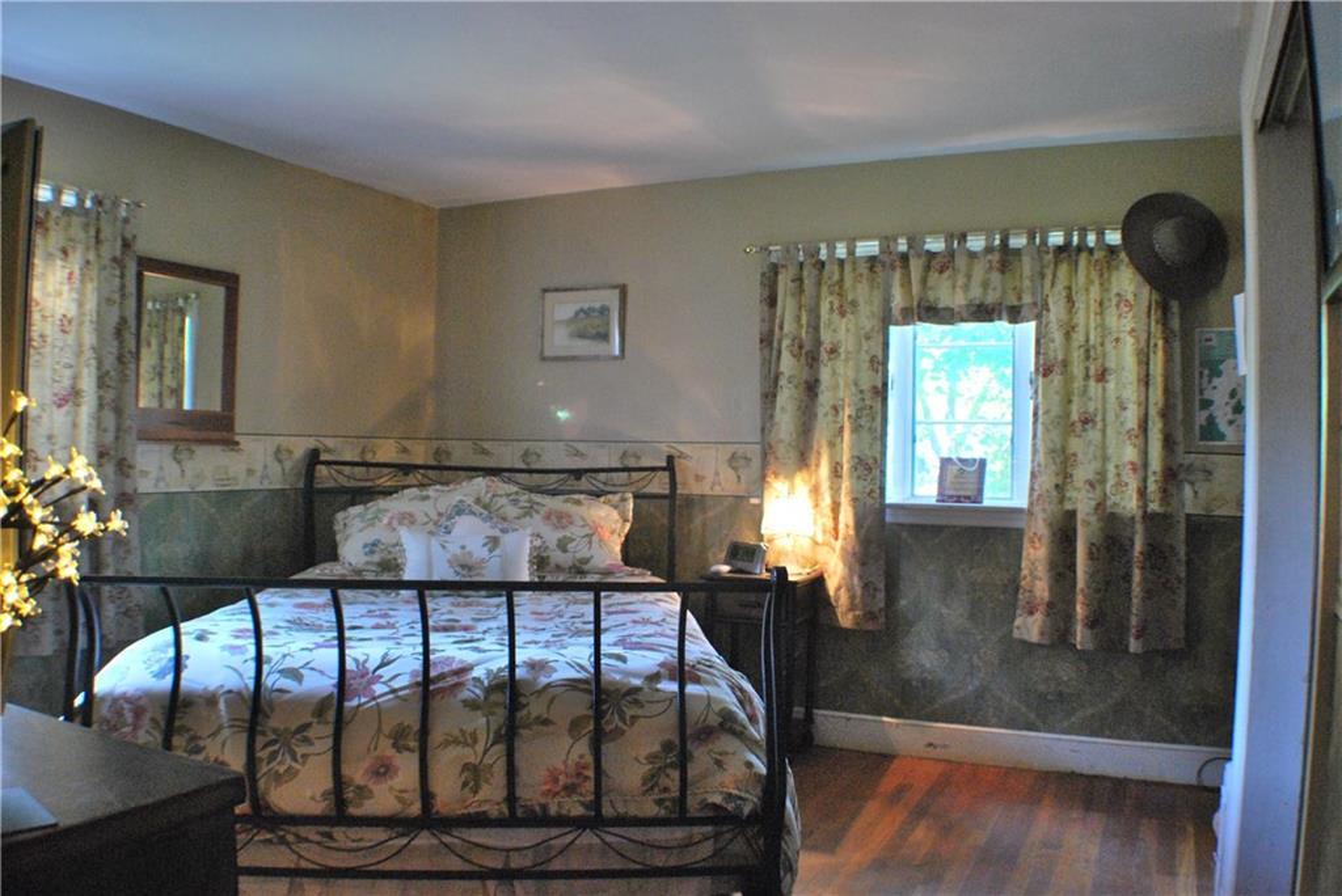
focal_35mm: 36
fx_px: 1343
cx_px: 671
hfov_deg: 53.1
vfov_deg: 36.9
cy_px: 448
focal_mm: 24
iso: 800
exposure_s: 1/30
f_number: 4.2
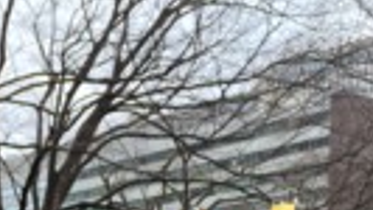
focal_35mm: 107
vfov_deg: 10.2
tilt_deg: -3.8
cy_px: 456
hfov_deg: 19.3
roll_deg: -0.8
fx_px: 1059
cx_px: -17
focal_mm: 4.15
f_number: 2.2
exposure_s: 1/213
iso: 32
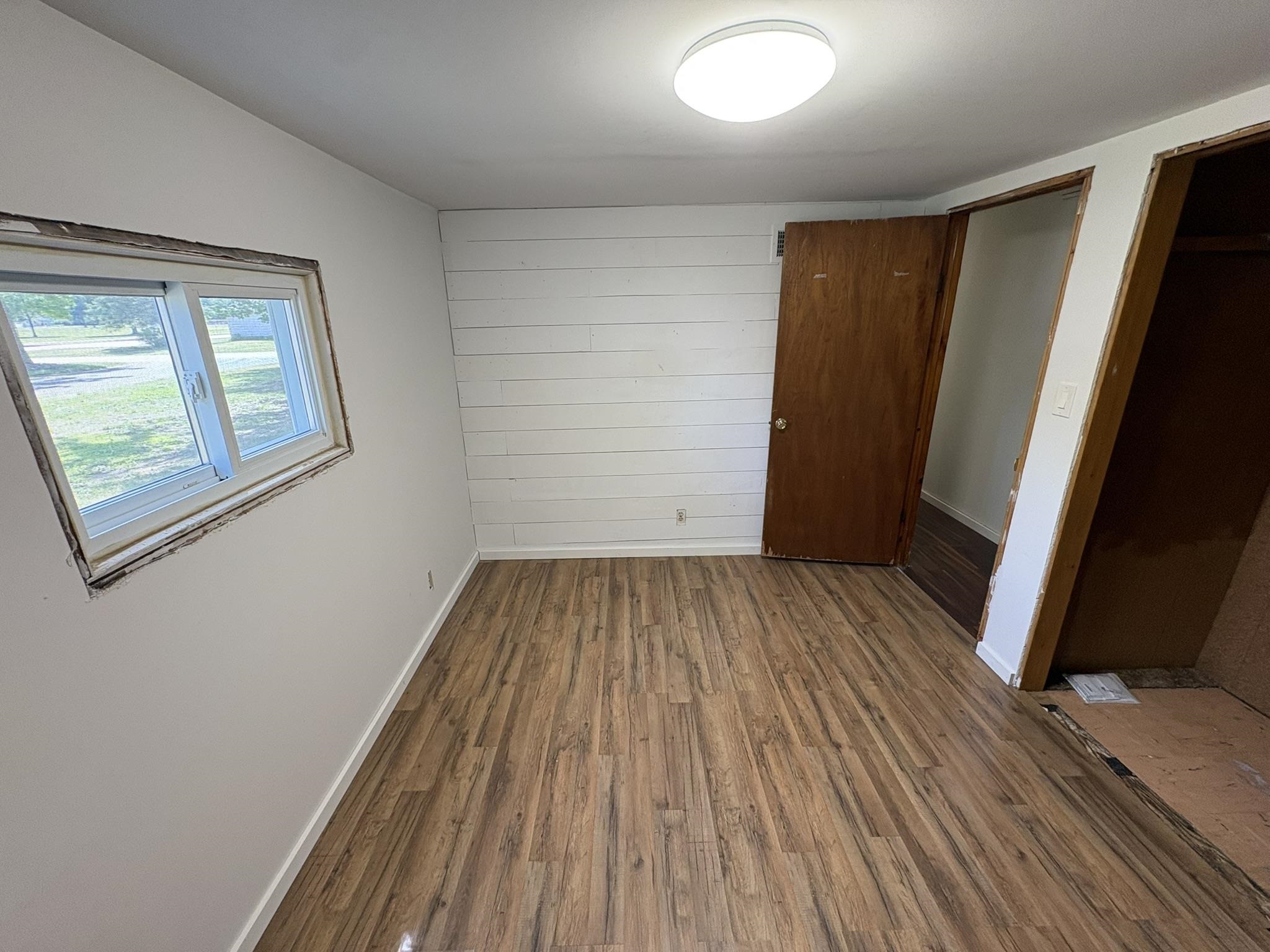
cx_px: 635
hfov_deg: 102.1
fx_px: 514
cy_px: 476
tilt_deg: -16.9
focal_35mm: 14
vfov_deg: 85.7
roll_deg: +1.3
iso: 250
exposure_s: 1/60
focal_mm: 2.22
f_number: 2.2
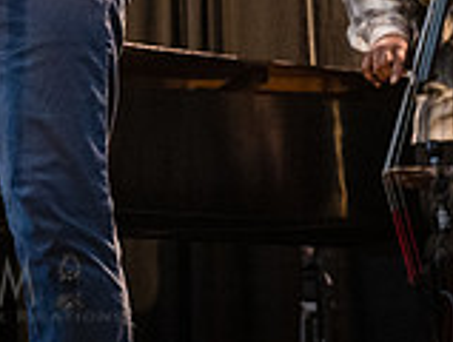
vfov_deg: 9.4
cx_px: -111
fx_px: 2020
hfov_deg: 12.5
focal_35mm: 154
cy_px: -204
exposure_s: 1/400
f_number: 5
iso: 8000
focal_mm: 44
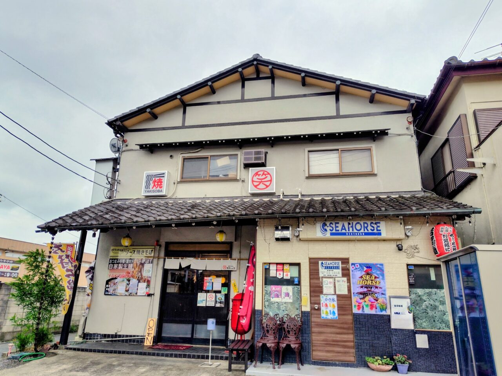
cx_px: 251
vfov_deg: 58.9
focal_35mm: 23
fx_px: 334
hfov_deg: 73.9
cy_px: 188
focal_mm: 5.6
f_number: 1.9
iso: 50
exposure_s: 1/917
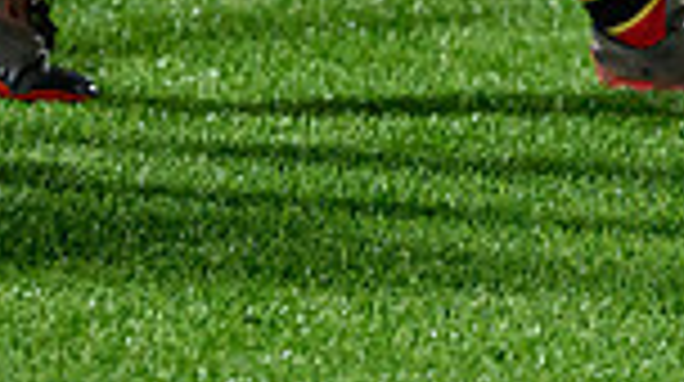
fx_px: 13729
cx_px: 1257
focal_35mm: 758
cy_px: -453
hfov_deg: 2.8
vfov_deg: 1.6
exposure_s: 1/1600
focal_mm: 140
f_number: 3.2
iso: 6400
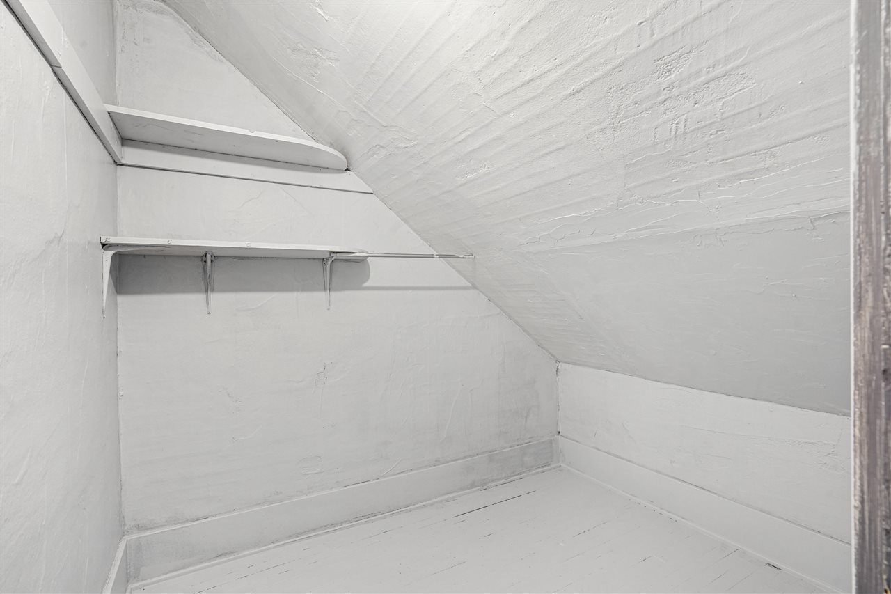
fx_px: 396
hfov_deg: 96.7
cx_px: 446
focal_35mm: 16
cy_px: 297
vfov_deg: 73.7
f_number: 9
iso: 400
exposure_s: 1/2.5
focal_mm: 16
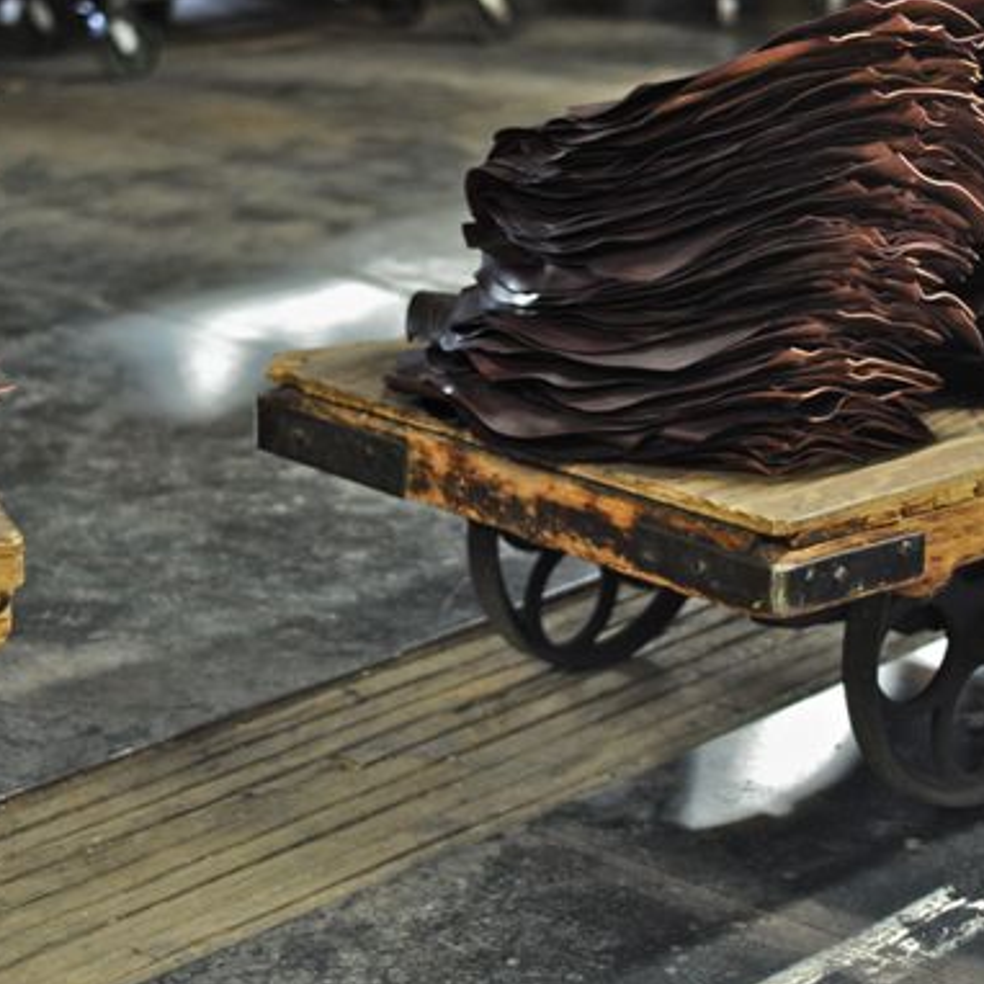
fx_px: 2862
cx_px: 397
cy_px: 376
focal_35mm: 89
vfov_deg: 19.5
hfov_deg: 19.5
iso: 1250
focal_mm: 50
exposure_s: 1/60
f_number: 1.8
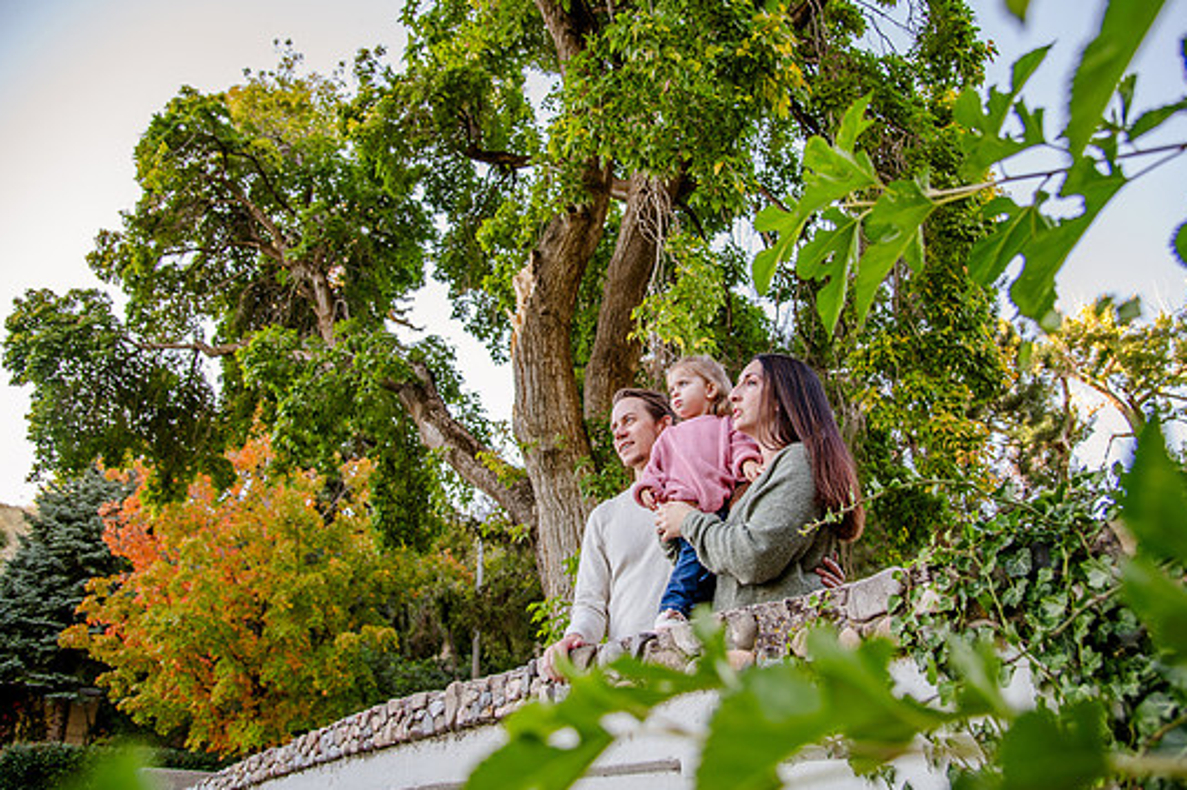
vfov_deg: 49.5
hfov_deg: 69.4
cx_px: 617
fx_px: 857
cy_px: 388
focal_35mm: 26
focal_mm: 24
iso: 320
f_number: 4
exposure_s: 1/125
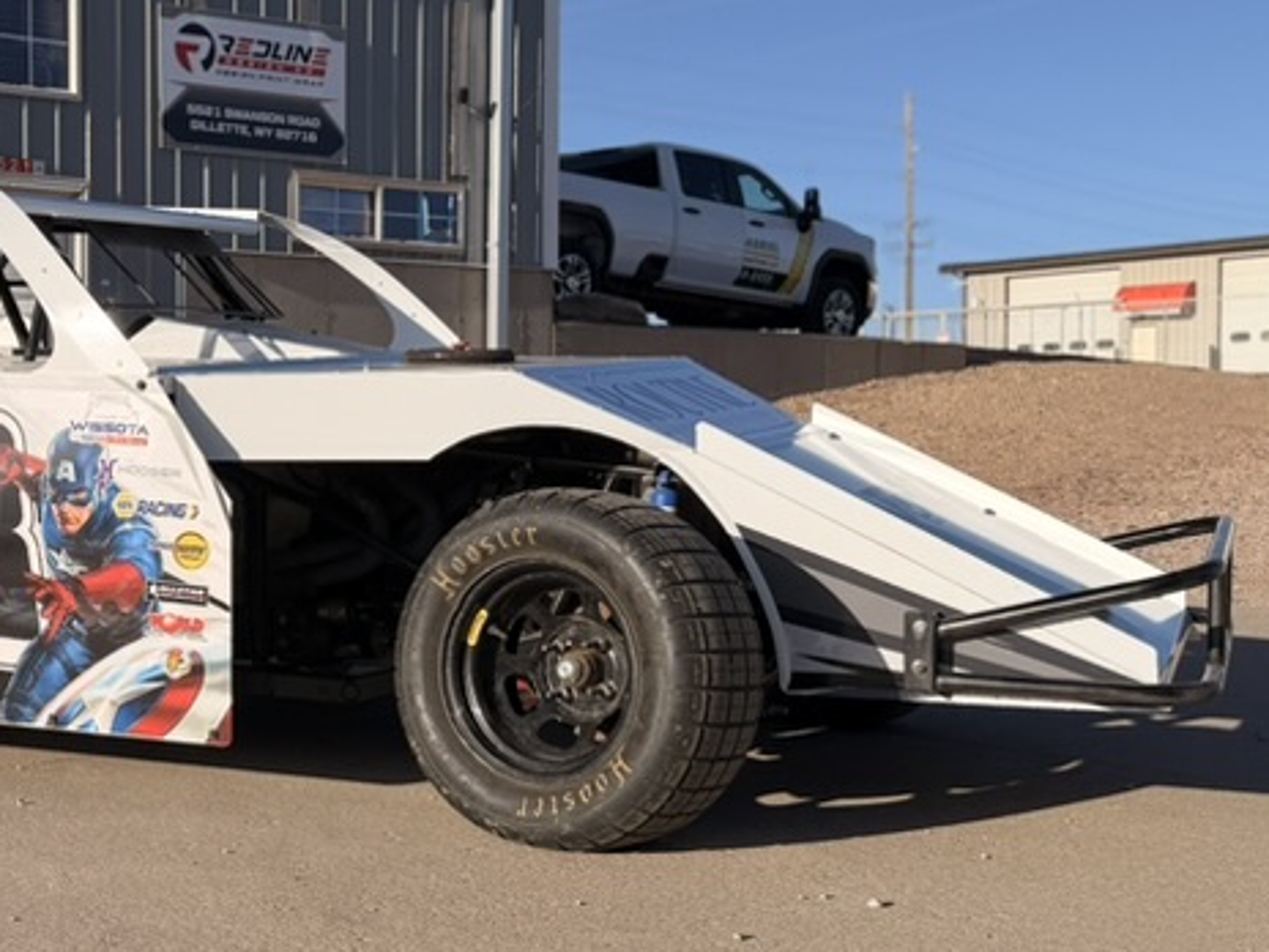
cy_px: 542
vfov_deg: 27.5
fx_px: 1943
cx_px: 77
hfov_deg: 33.8
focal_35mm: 53
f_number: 1.78
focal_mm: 6.76
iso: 80
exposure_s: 1/9091
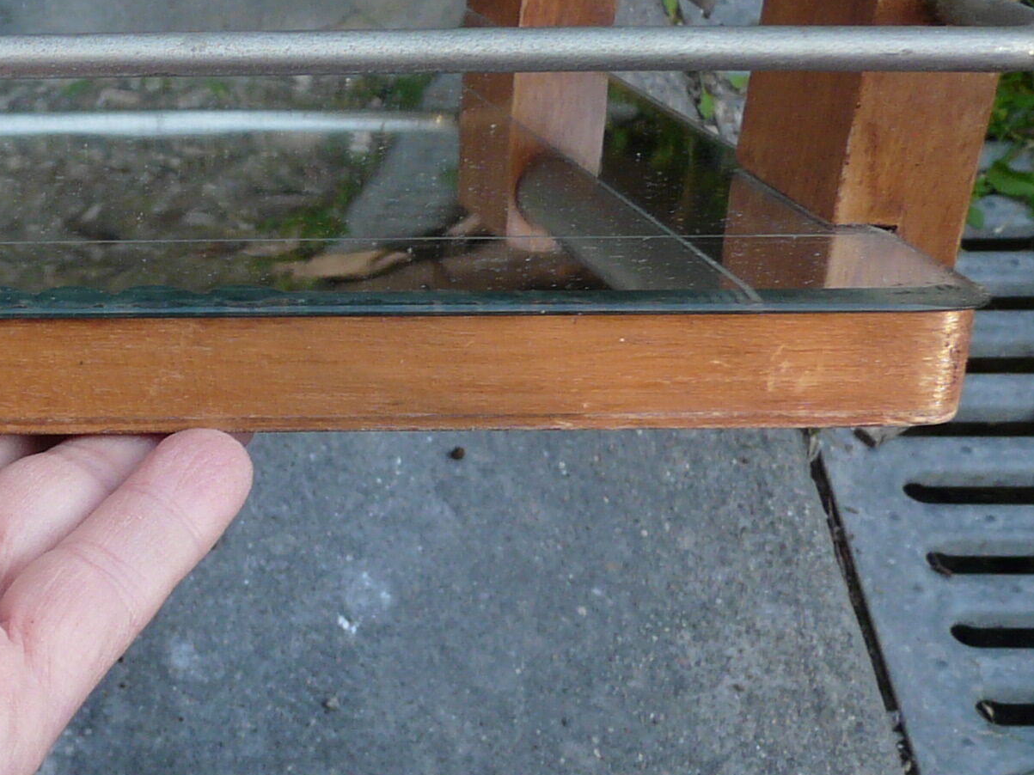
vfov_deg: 19.3
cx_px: -316
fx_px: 2270
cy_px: 499
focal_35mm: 76
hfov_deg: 22.8
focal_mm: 4.6
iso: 100
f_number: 2.8
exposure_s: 1/80
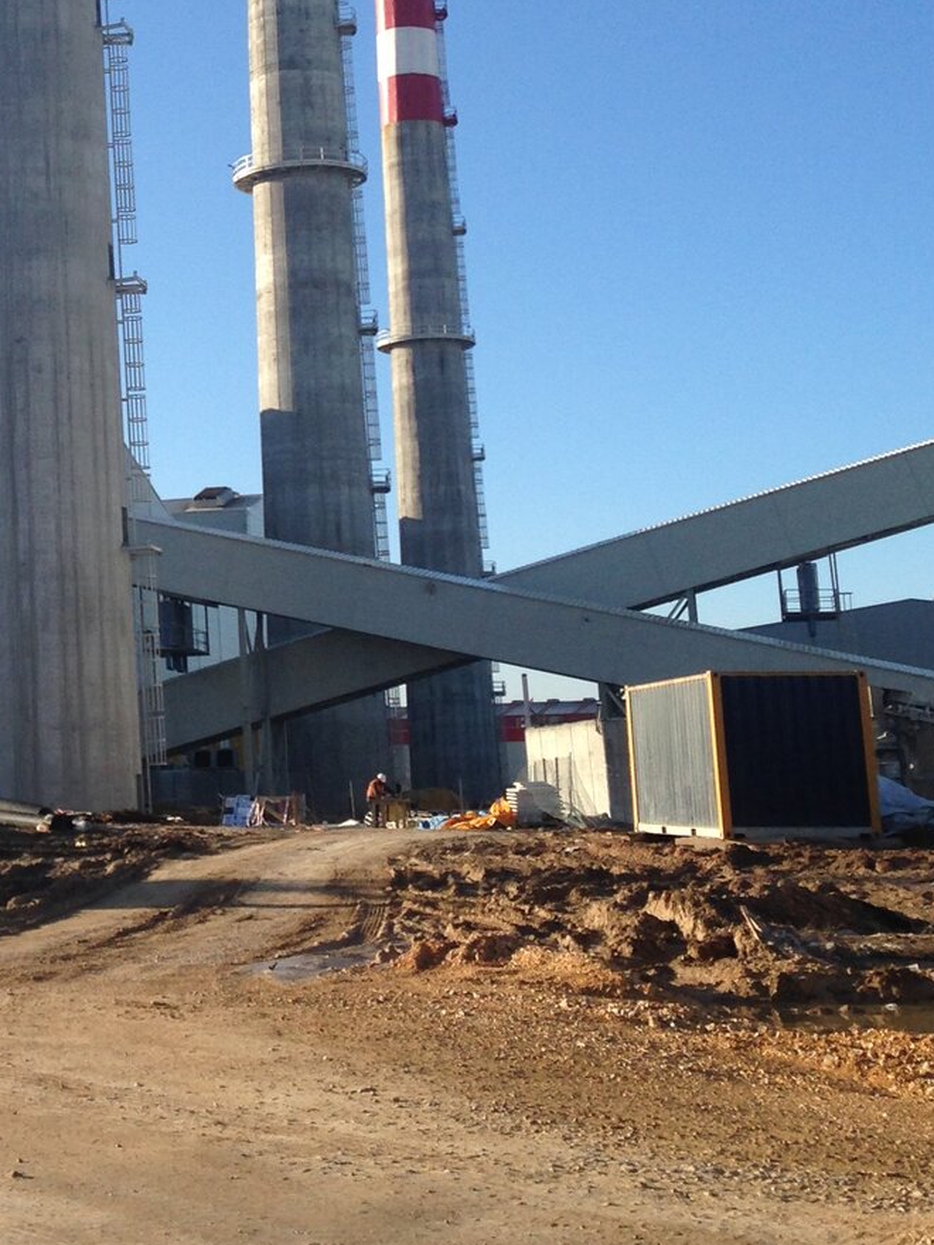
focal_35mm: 72
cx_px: -11
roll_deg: +0.9
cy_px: 245
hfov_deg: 19.8
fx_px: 2590
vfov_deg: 26.5
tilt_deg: +12.4
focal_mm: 4.12
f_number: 2.4
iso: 50
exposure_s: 1/1205
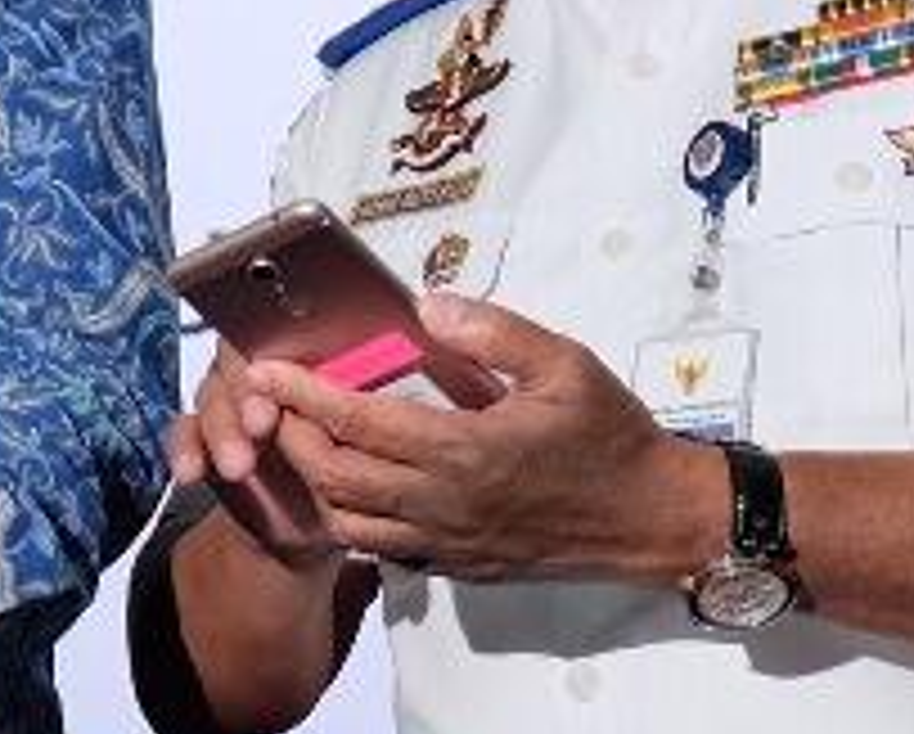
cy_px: -281
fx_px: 4226
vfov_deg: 9.7
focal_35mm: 156
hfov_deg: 11.8
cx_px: -500
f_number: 3.2
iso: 400
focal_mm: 22.3
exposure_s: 1/105
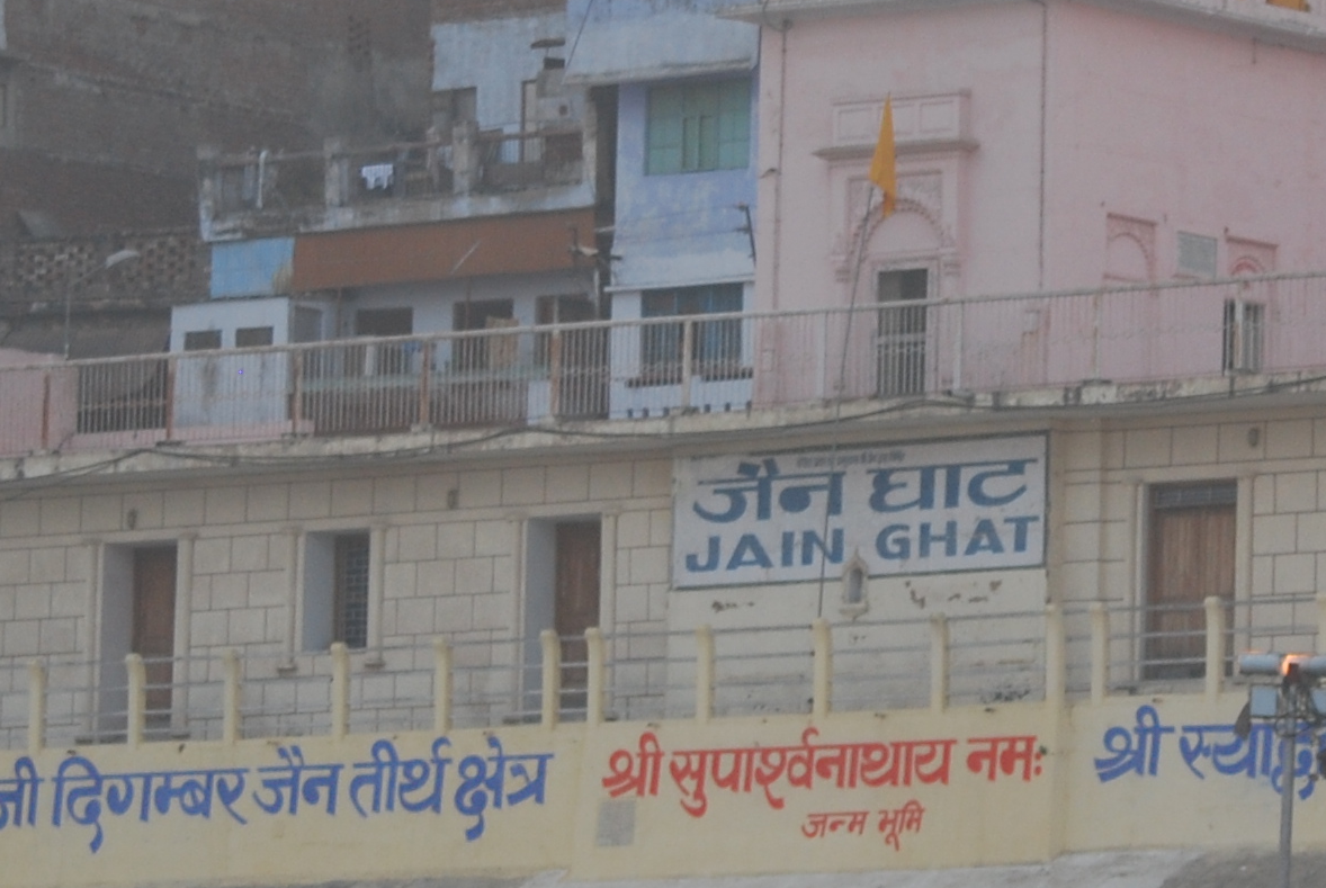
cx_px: 914
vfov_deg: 4.0
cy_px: 370
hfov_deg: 6.0
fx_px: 12725
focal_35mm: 345
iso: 200
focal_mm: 70
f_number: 4
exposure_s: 1/200
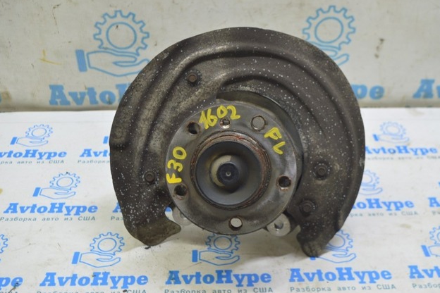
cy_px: 147
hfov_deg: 45.4
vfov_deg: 31.2
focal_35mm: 43
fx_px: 526
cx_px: 225
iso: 400
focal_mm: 28
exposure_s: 1/20
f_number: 5.6
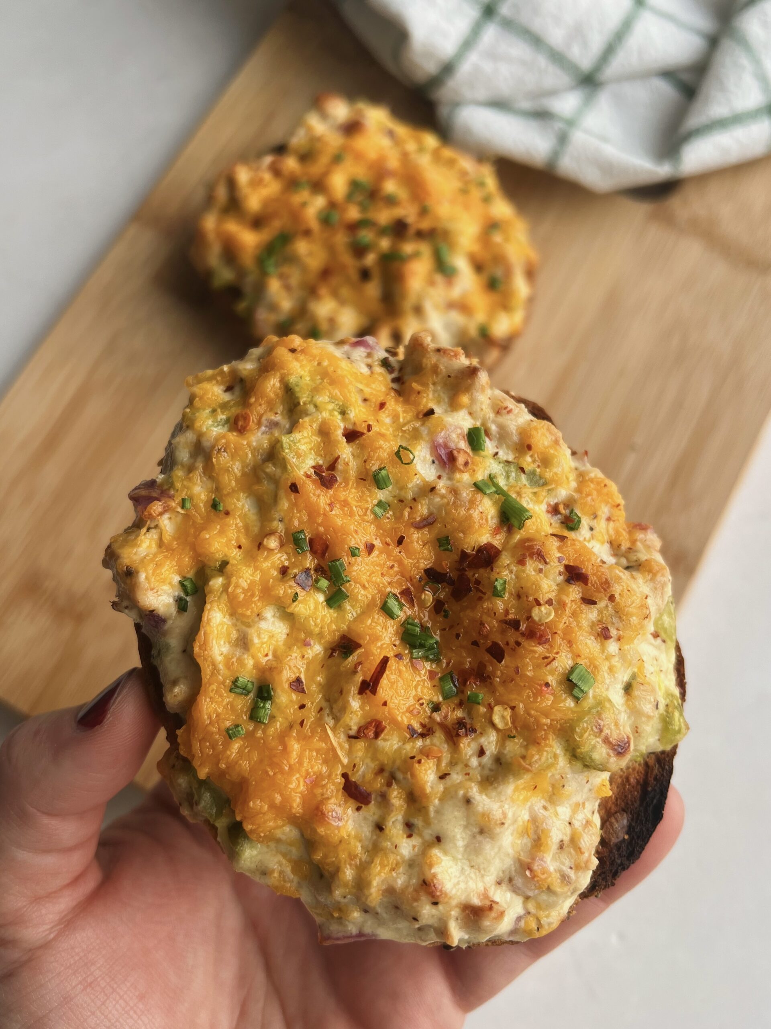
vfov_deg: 67.3
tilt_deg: -72.8
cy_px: 514
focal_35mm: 26
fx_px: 772
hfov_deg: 53.1
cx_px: 386
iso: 50
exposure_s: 1/581
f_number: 1.5
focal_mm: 5.7
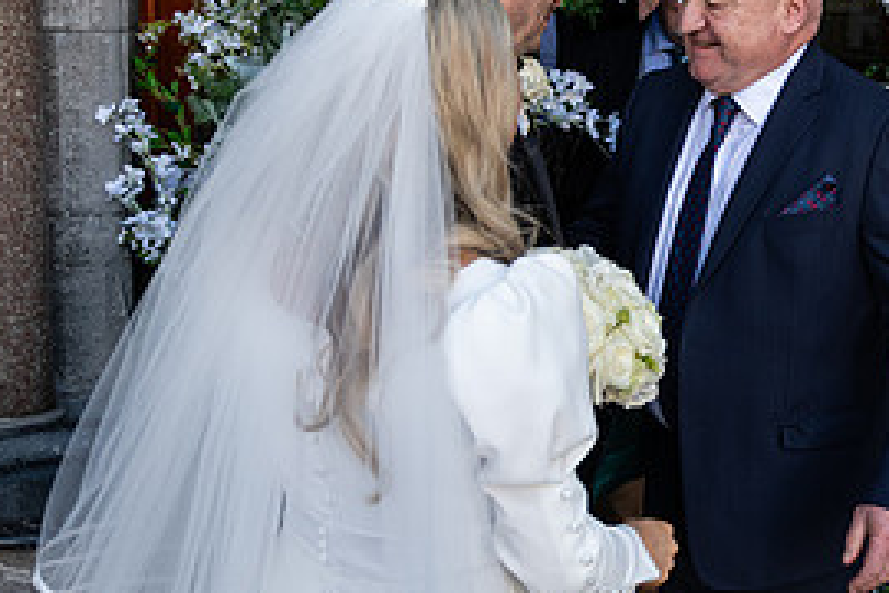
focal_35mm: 58
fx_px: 1432
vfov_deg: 23.4
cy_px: 252
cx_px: 747
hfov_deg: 33.2
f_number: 3.5
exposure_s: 1/800
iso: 500
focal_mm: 27
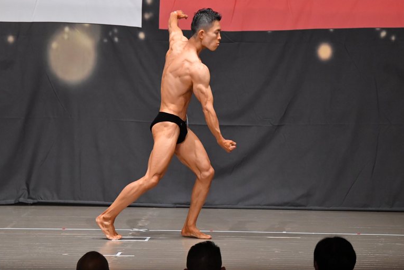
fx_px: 2716
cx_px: 201
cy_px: 134
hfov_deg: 8.5
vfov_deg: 5.7
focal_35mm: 242
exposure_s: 1/400
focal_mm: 160
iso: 6400
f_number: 5.6
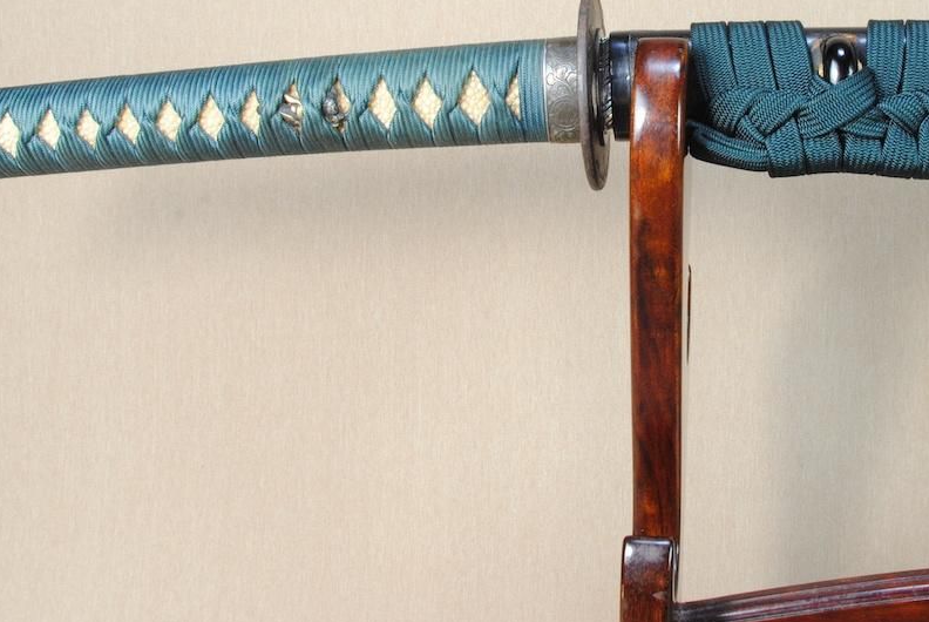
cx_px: 626
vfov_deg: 25.0
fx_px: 1369
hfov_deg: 37.0
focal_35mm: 53
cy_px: 90
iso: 400
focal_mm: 20
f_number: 11
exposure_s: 1/2
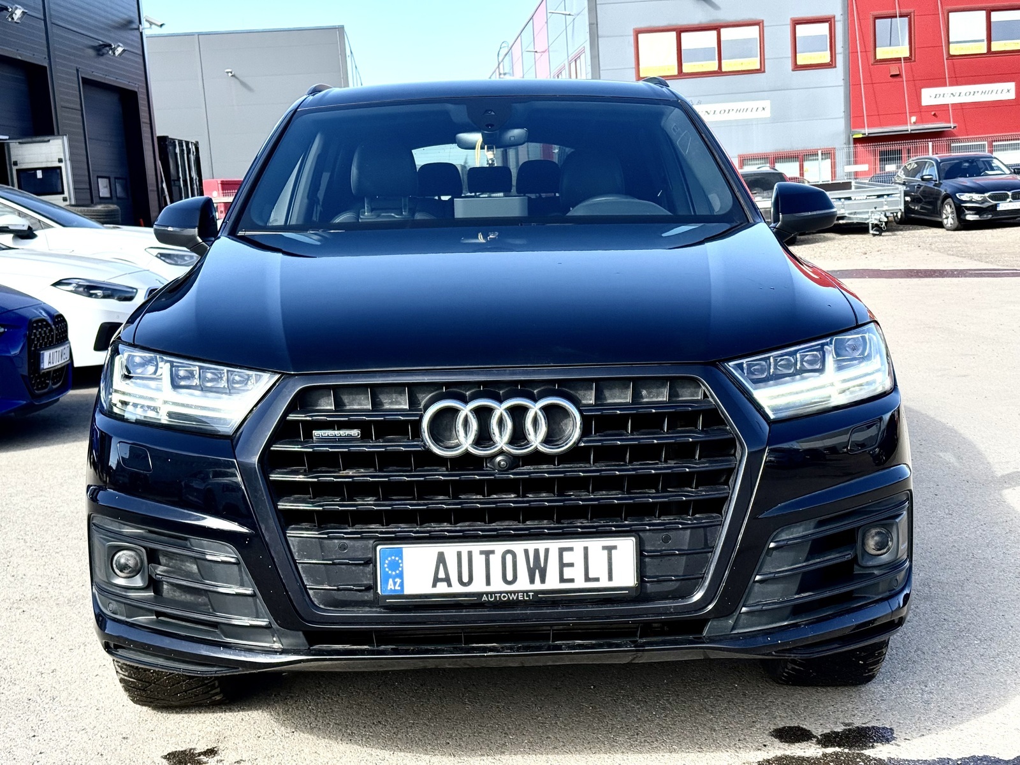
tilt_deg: -7.6
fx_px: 1414
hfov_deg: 39.7
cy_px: 382
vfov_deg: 30.3
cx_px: 510
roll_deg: +3.7
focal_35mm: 48
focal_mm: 6.76
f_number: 1.78
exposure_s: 1/2762
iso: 80
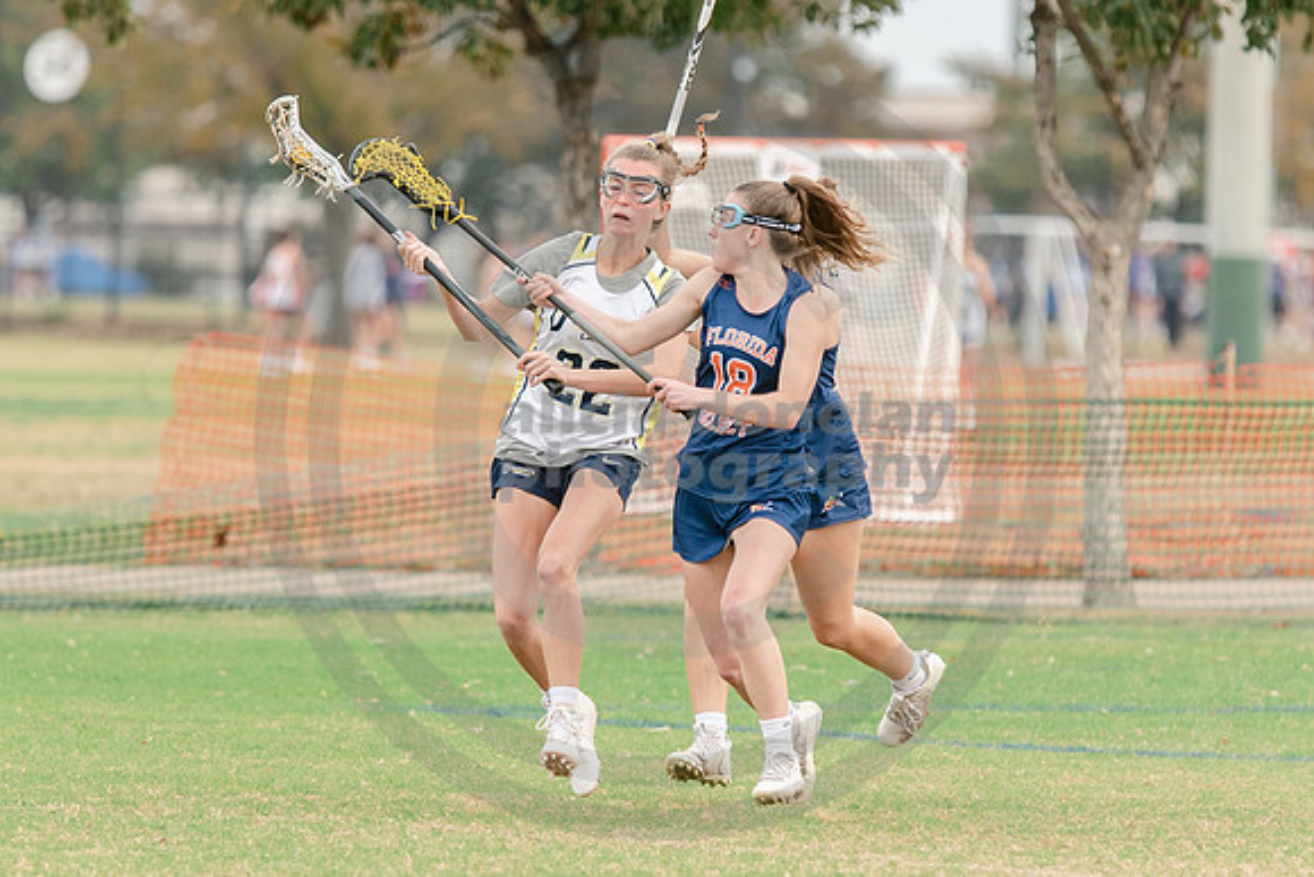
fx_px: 19416
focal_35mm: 532
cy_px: 404
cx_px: 631
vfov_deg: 2.6
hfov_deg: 3.9
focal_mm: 200
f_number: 2.8
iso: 360
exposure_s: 1/1250
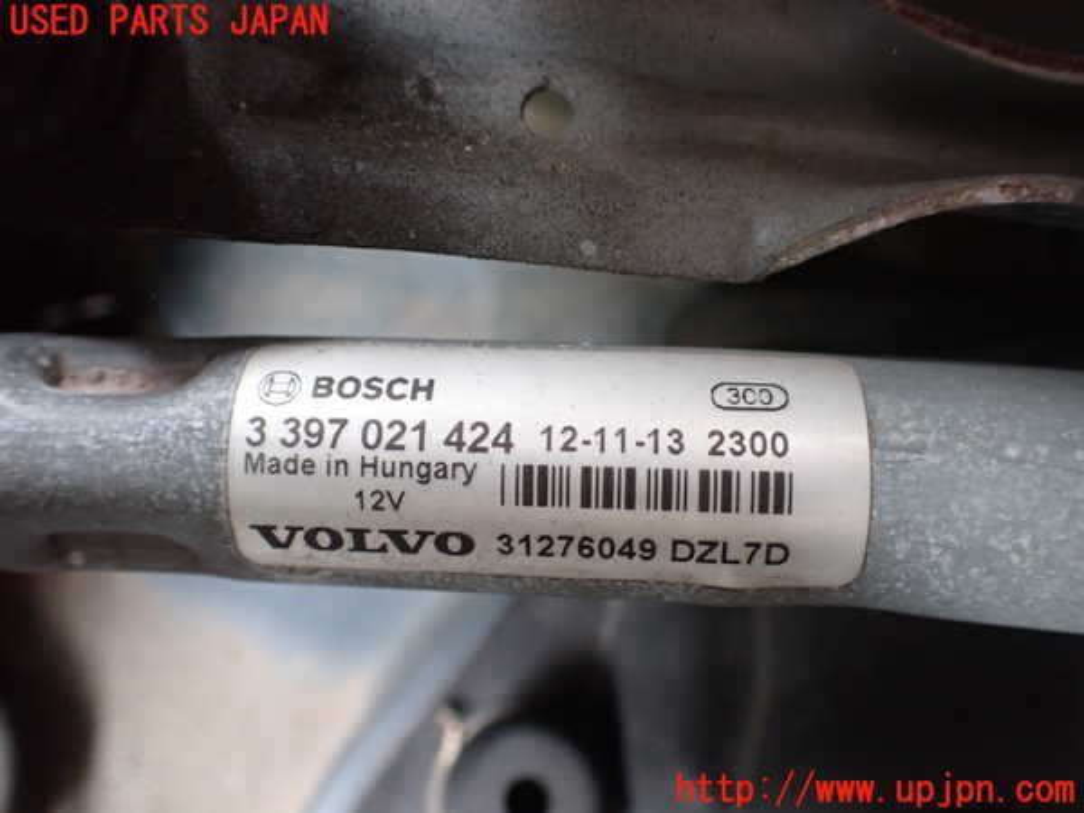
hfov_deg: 60.0
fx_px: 939
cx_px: 542
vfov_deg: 46.8
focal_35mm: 30
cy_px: 406
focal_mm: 5.4
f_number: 2.3
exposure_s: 1/50
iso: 800
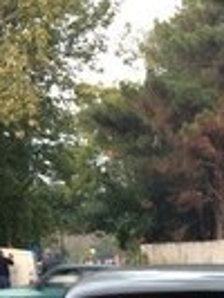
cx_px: 251
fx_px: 930
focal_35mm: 108
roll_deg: -0.5
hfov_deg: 13.4
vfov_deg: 15.5
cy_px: 542
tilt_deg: -15.8
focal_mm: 4.15
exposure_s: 1/50
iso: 40
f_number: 2.2
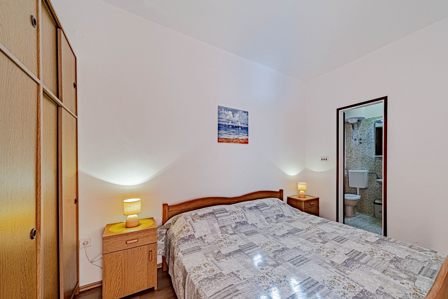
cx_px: 253
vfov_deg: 81.1
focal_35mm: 14
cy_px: 163
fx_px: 174
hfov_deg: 103.7
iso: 400
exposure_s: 1/400
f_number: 8
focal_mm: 12
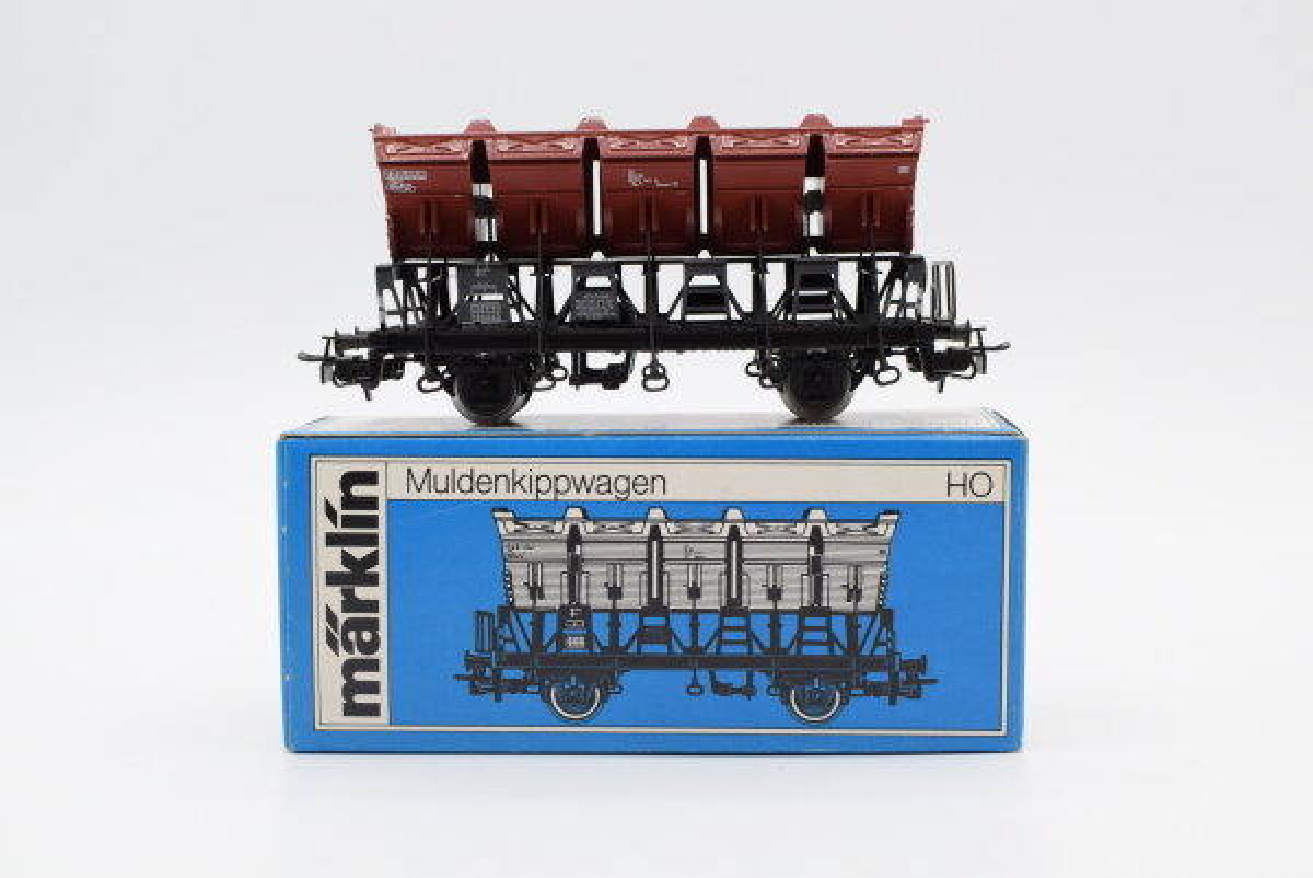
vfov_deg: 25.8
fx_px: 1916
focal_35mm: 52
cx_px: 656
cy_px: 439
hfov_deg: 37.8
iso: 400
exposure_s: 1/125
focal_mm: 35
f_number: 8
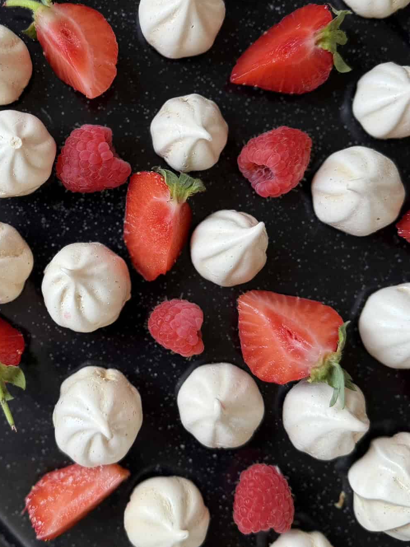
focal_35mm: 37
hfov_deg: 38.0
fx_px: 584
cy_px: 223
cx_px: 120
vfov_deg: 49.9
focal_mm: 6.8
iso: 125
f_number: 1.8
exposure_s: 1/121
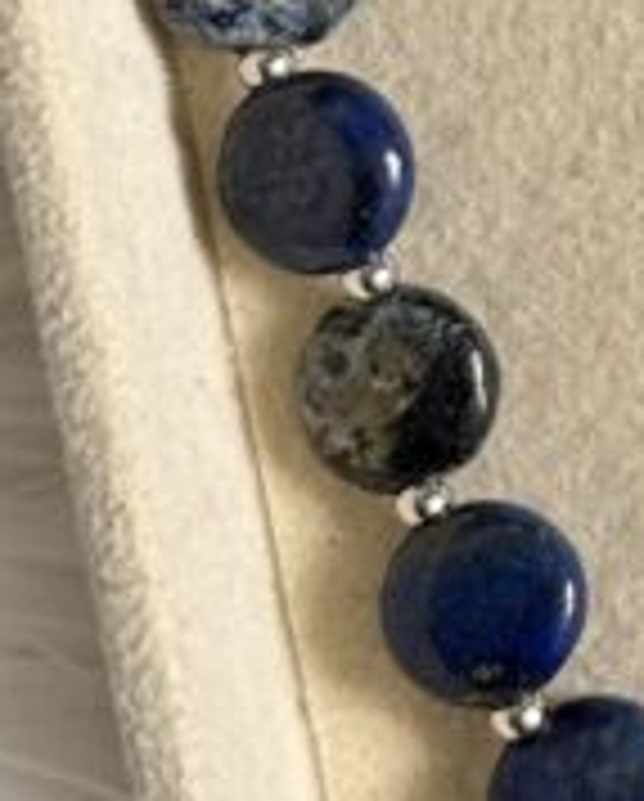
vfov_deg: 7.1
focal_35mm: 269
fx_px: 6393
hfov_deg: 5.6
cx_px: 1351
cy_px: -122
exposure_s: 1/121
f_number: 1.78
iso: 64
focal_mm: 6.76
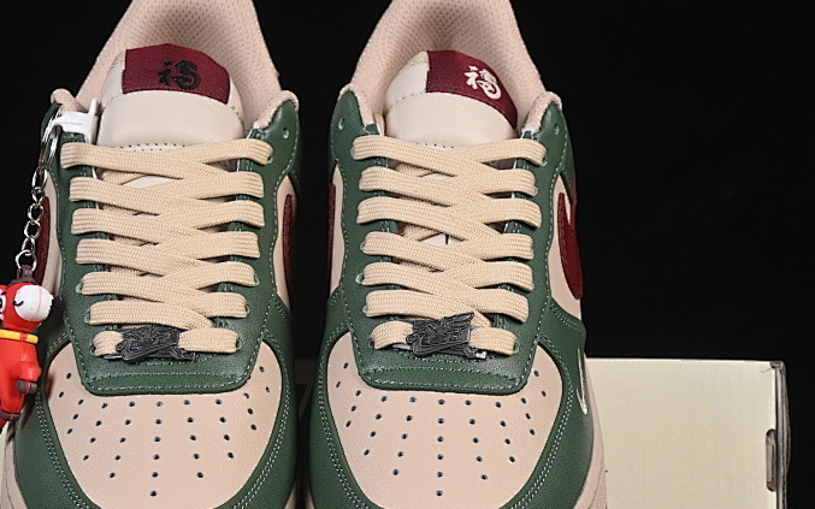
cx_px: 326
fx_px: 2710
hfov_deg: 17.1
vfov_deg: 10.7
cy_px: 381
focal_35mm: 122
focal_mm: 50
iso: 160
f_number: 8
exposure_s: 1/80
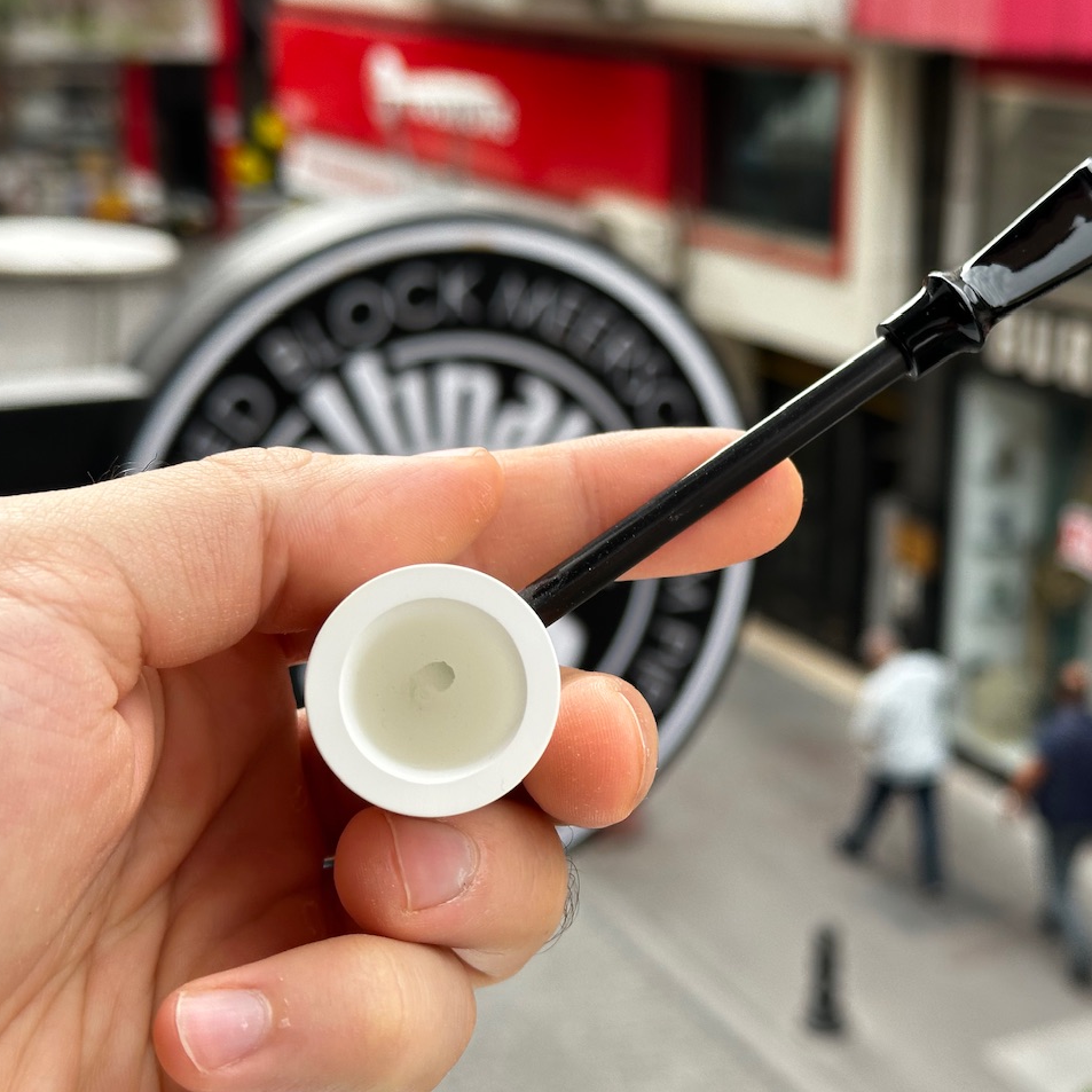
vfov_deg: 30.0
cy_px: 543
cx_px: 725
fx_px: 2034
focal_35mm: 57
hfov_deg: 29.8
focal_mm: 6.86
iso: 64
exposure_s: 1/663
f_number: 1.78
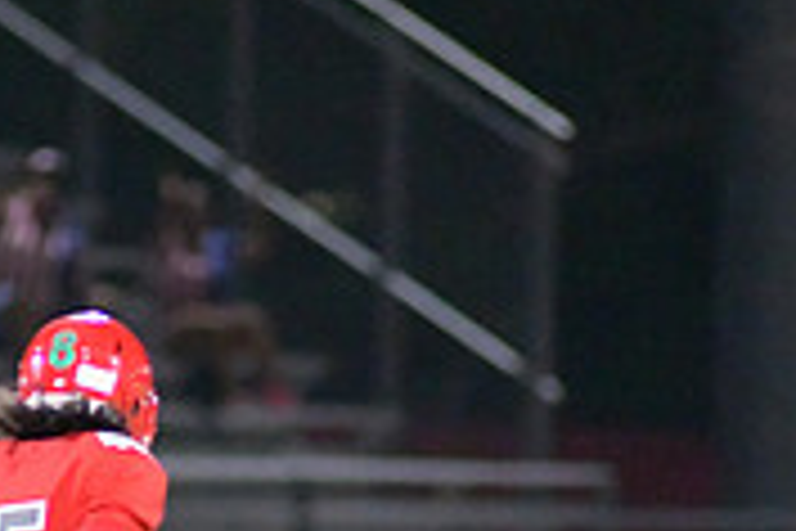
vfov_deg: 1.4
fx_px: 21778
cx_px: 234
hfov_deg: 2.1
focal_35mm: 985
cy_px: 664
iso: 14400
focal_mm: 300
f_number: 3.2
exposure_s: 1/1250
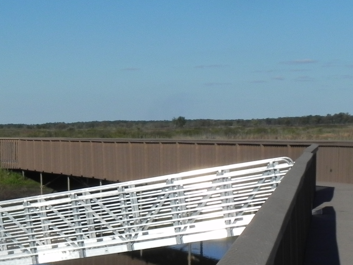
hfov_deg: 16.2
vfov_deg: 12.4
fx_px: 1203
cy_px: 267
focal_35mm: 118
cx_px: -40
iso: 160
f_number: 8
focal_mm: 9.2
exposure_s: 1/876
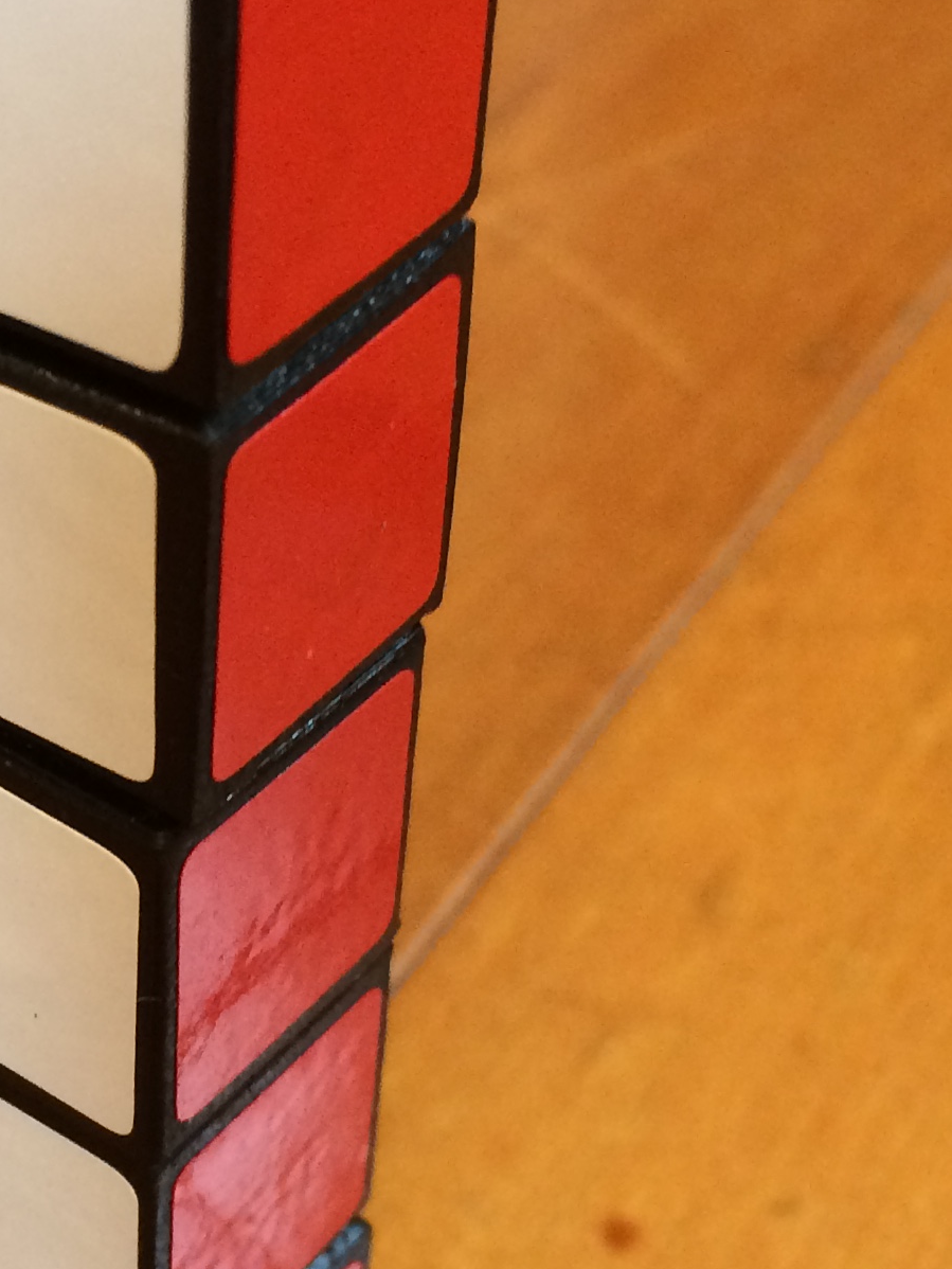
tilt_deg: -37.9
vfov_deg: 24.7
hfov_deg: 18.2
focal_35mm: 79
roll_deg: -0.6
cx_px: -11
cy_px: 683
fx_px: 2896
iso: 160
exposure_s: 1/30
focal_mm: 4.15
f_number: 2.2
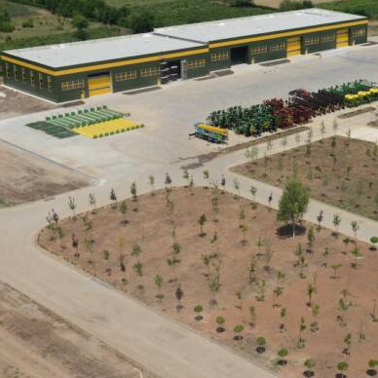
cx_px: 346
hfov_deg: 23.9
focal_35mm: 70
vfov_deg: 24.7
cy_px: 183
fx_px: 865
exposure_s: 1/500
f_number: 10
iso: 200
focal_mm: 38
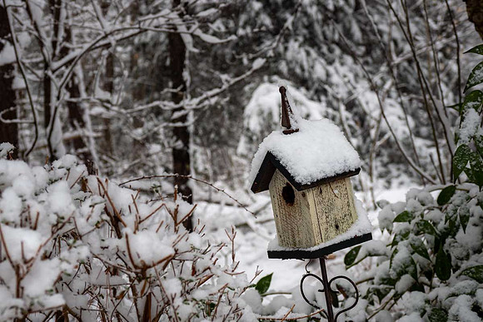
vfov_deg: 14.9
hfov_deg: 22.2
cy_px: 161
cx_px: 242
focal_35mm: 92
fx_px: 1228
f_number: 5
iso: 400
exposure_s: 1/125
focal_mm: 44
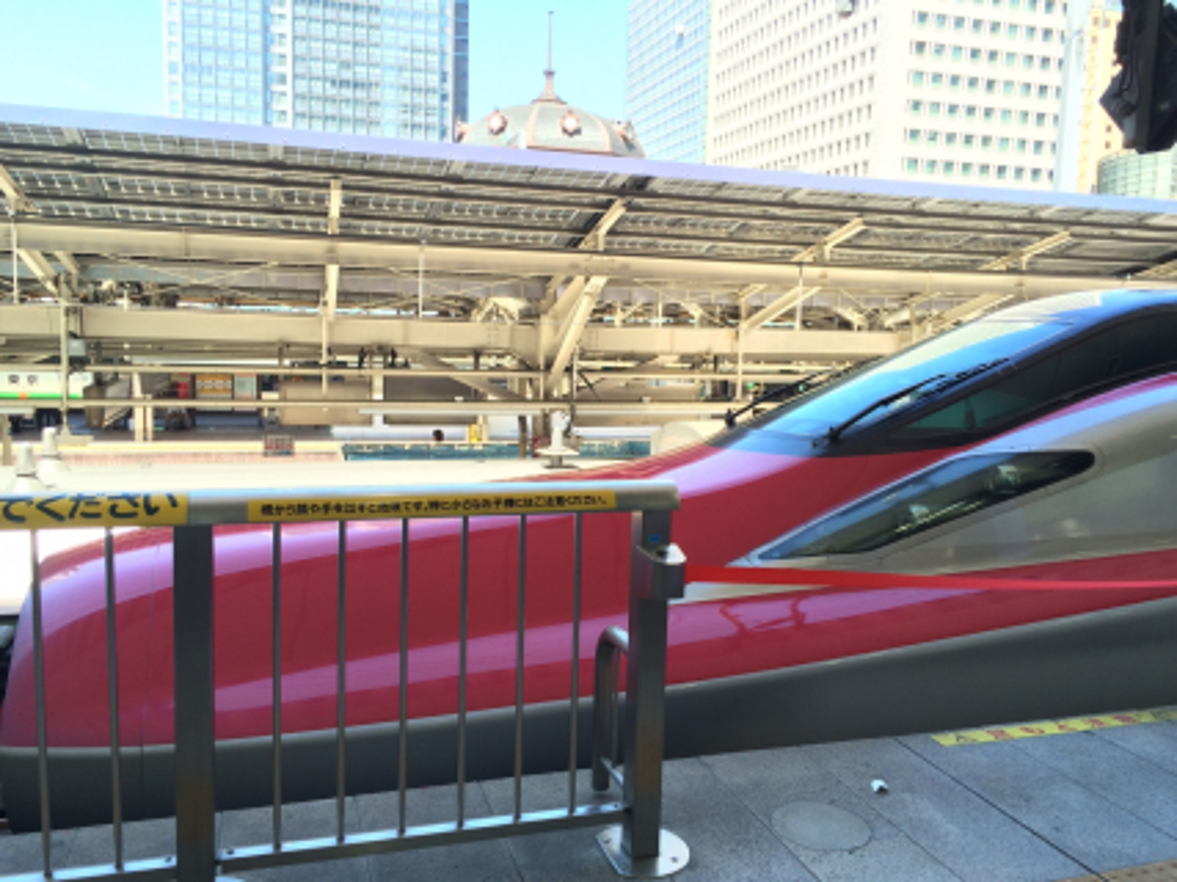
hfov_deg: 61.7
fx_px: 986
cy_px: 441
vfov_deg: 48.2
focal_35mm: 29
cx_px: 588
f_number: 2.2
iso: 32
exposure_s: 1/177
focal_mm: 4.15
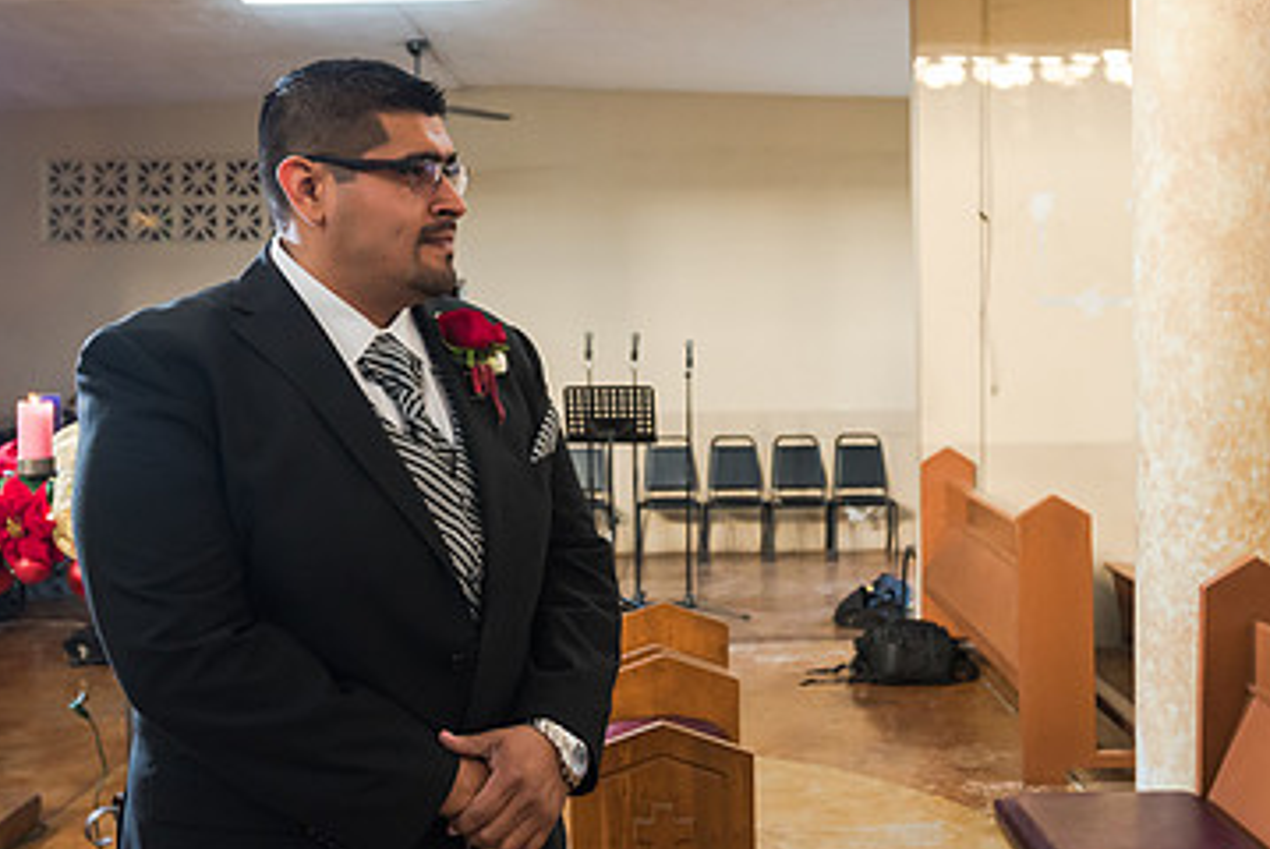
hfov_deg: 46.3
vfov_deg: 31.9
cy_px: 345
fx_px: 1483
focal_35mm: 42
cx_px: 686
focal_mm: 26
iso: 1600
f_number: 2.8
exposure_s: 1/200
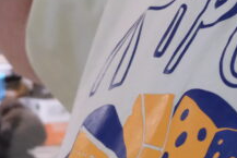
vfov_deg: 4.7
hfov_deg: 7.0
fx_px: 1924
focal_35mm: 292
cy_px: 278
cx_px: 16
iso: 6400
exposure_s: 1/240
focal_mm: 41.3
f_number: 4.5
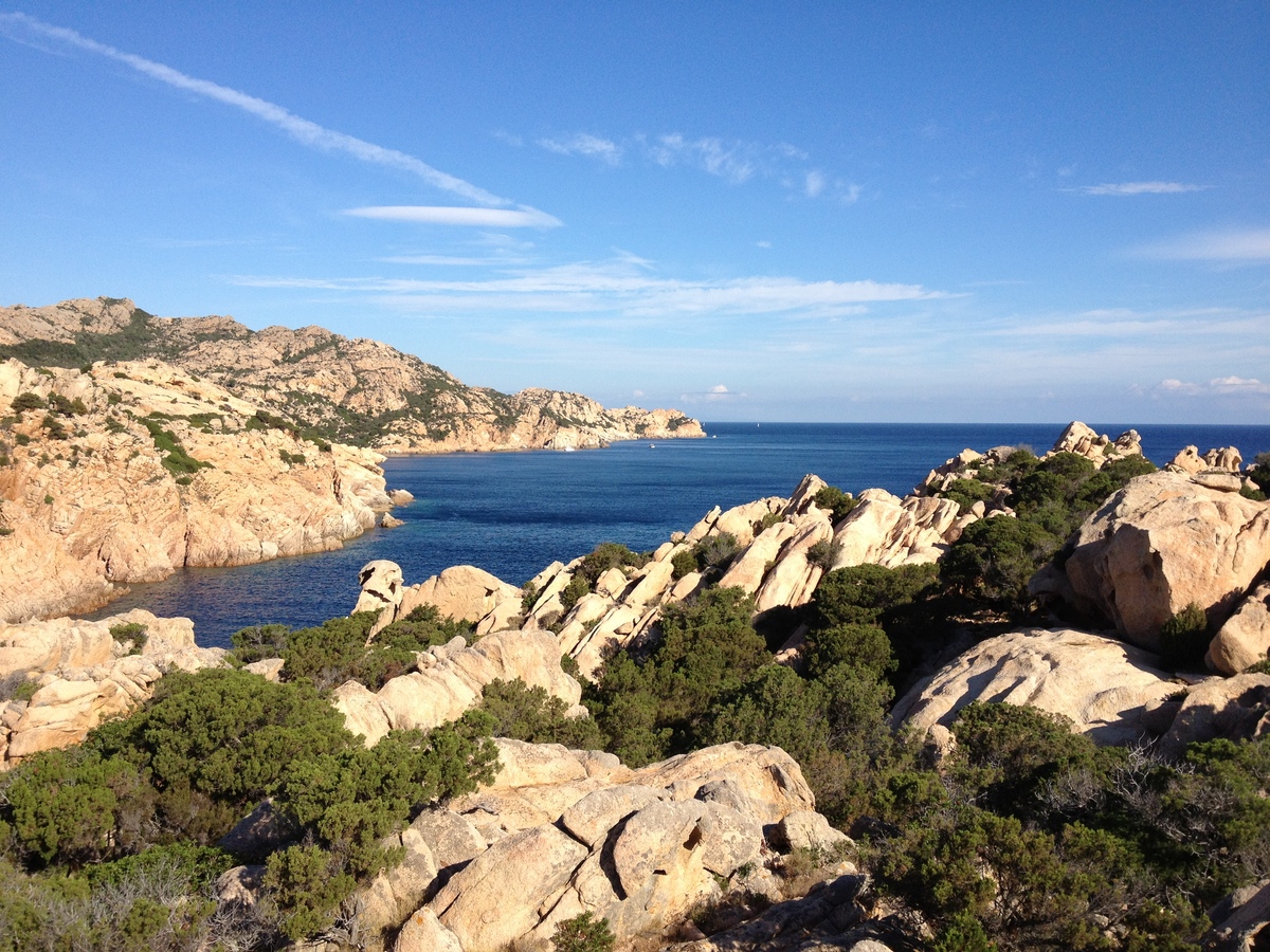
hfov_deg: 52.6
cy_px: 476
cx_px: 635
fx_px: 1284
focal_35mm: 35
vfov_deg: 40.7
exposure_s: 1/1842
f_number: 2.4
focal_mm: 4.28
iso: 64
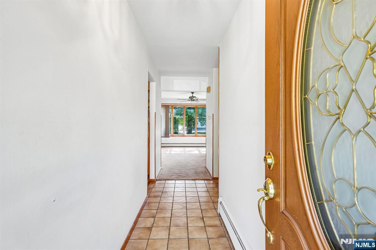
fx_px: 167
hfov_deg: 96.8
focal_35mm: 16
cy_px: 125
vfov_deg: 73.7
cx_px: 188
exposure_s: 1/30
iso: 400
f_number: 9
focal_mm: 16
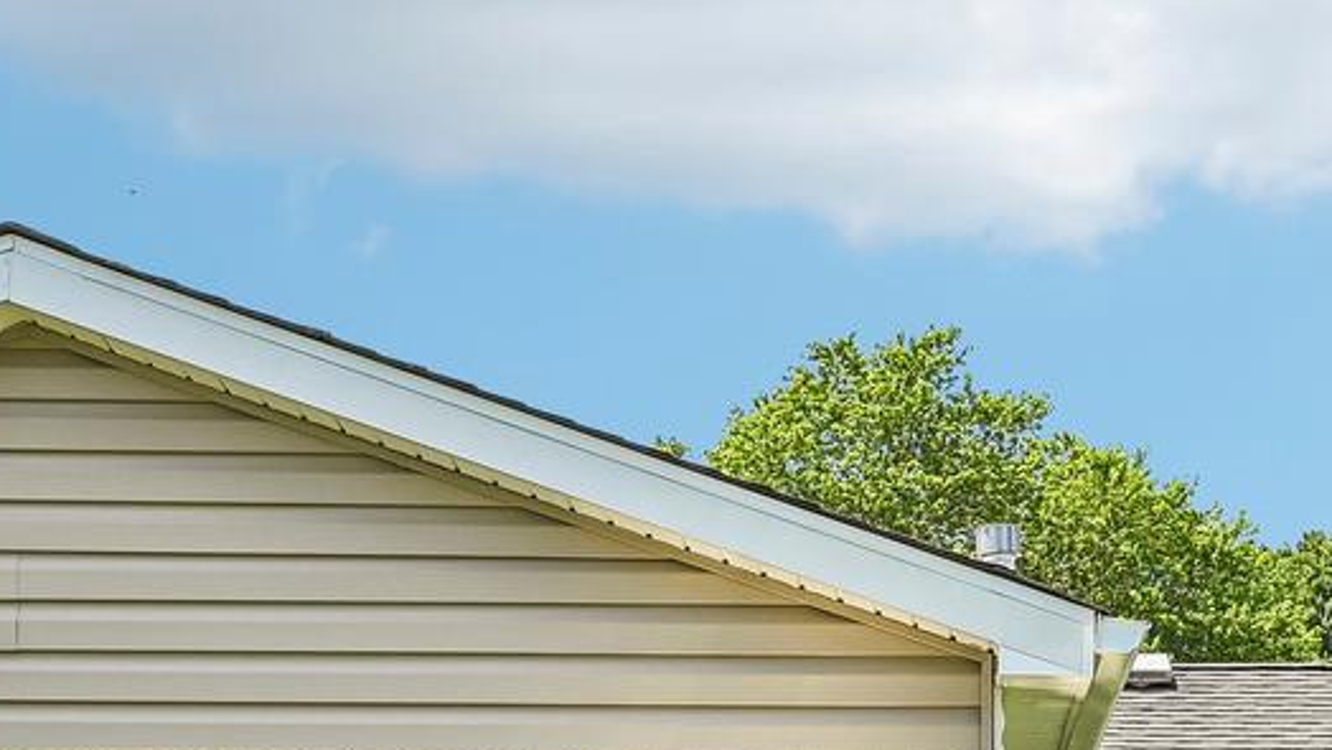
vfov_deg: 12.6
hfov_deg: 23.5
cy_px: 1199
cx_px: 946
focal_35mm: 90
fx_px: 3179
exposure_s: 1/200
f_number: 8
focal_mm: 22
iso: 100
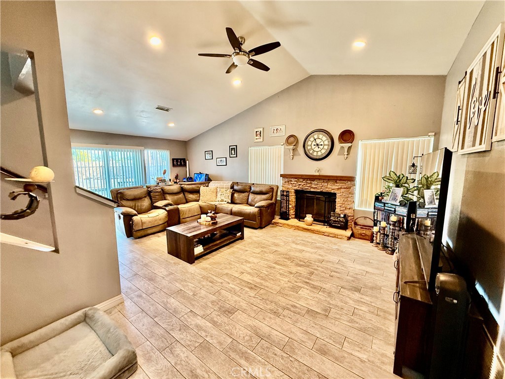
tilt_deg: -6.1
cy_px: 190
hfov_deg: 102.1
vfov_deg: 85.7
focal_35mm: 14
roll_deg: -0.6
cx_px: 252
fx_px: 204
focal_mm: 2.22
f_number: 2.2
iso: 320
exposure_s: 1/60
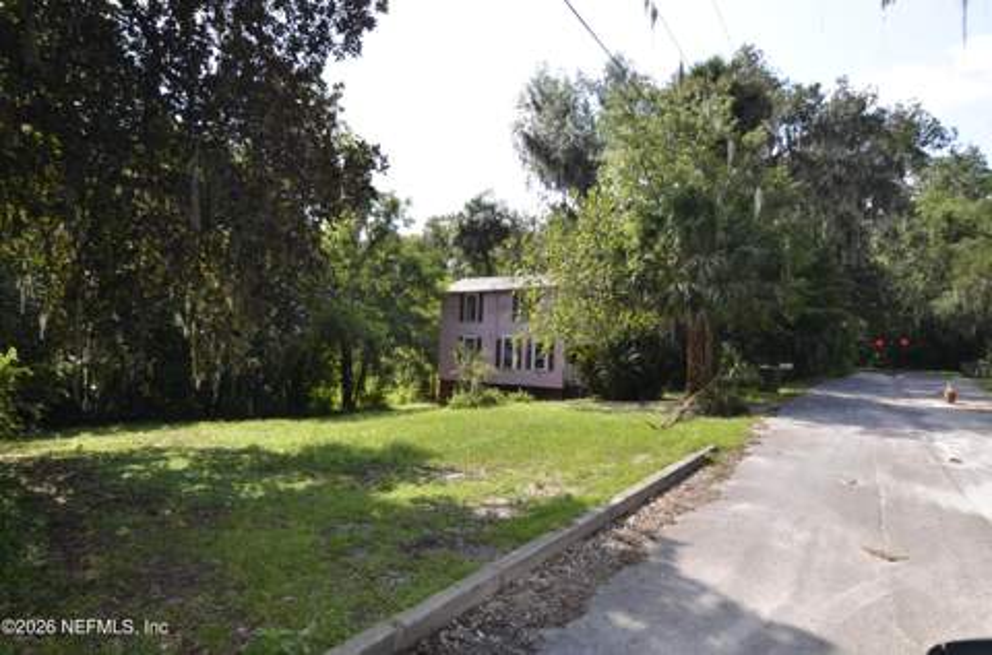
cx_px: 496
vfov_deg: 62.9
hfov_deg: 85.6
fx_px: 536
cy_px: 328
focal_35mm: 20
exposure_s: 1/250
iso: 100
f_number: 5
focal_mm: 13
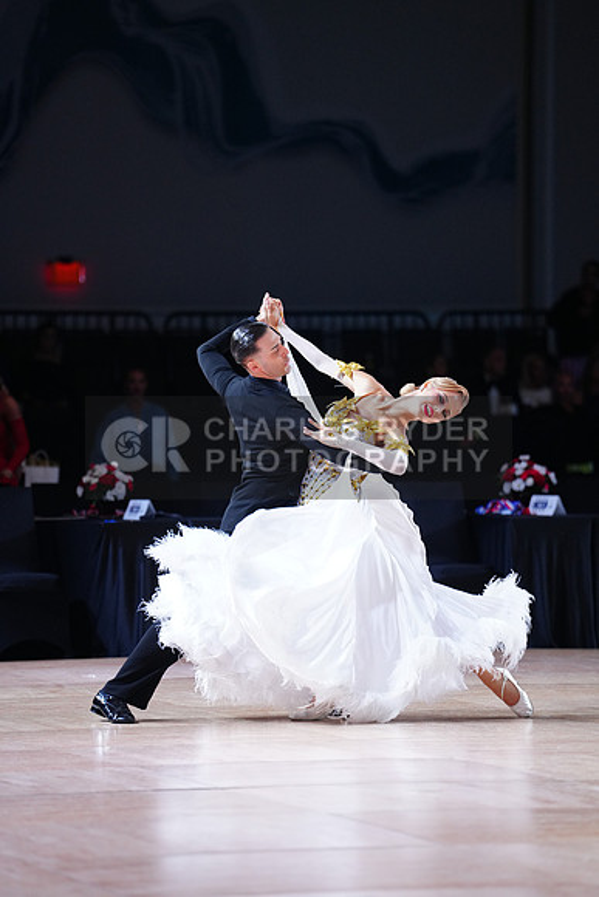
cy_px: 448
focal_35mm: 200
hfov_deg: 6.9
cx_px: 300
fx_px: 4988
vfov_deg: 10.3
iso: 1250
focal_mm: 200
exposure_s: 1/500
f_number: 2.8
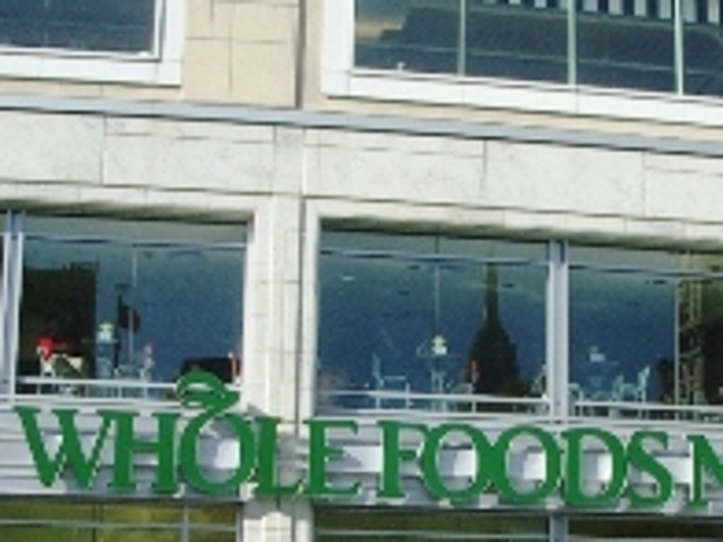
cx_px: 457
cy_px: 420
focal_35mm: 80
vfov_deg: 18.3
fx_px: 1671
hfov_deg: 24.3
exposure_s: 1/400
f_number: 4.3
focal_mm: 5.8
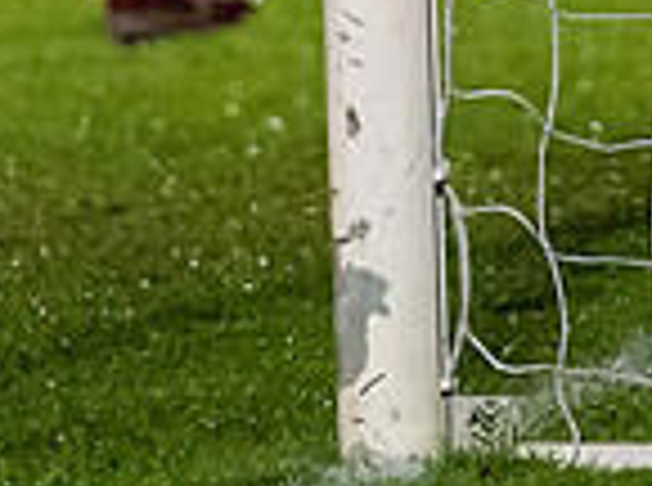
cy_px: -490
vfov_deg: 2.0
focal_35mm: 732
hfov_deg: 2.7
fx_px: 13753
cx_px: 639
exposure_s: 1/1000
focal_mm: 109
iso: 6400
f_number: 2.8
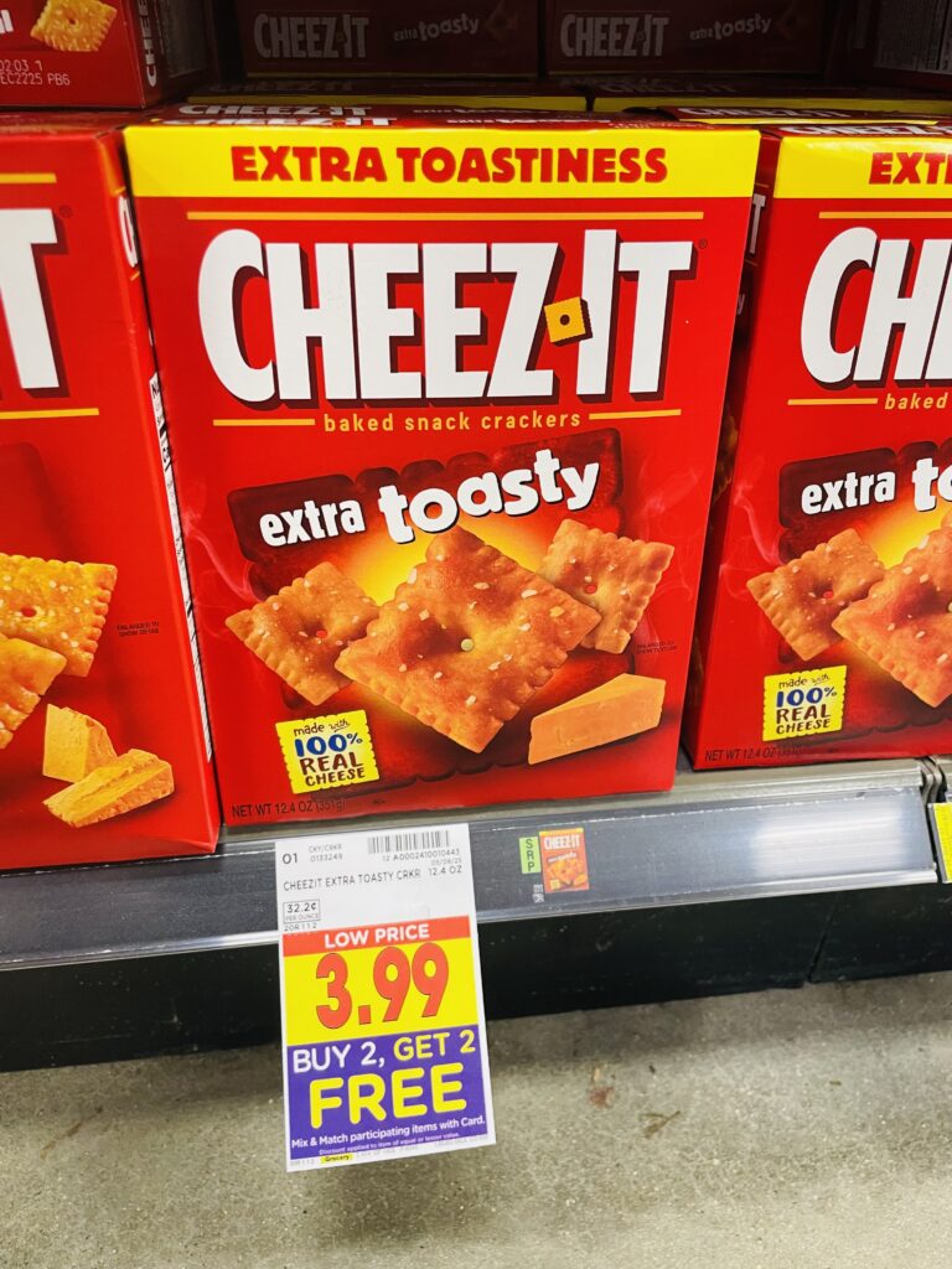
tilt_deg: -30.8
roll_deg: +0.1
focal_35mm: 26
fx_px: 953
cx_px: 476
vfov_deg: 67.3
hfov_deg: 53.1
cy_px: 634
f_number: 1.6
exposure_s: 1/60
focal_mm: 4.2
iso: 160
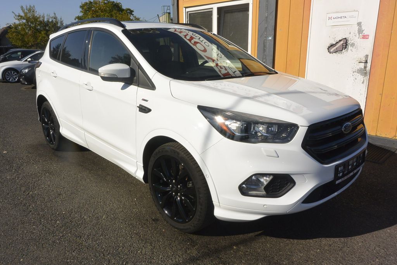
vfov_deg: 47.9
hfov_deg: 67.4
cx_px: 198
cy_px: 132
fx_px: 298
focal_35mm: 27
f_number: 14
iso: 160
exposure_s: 1/250
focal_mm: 10
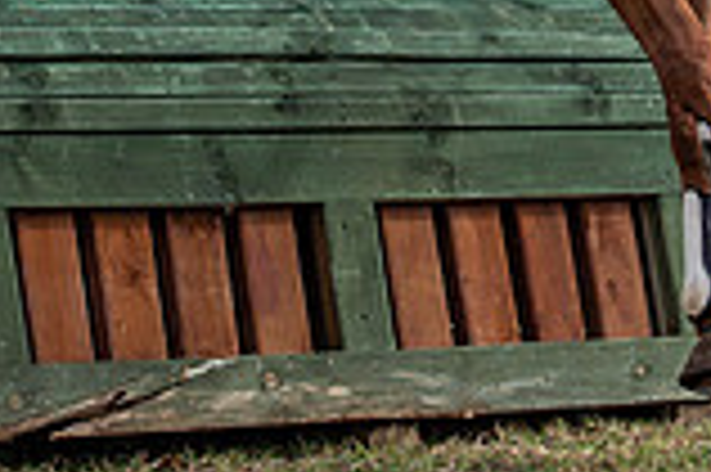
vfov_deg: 4.6
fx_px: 5761
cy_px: -431
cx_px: 636
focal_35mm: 292
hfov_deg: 7.0
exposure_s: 1/2000
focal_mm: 70
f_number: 3.5
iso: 200
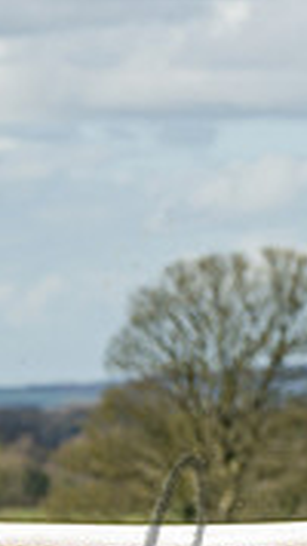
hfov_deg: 2.5
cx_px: 899
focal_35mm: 478
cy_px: 665
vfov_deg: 4.5
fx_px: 6924
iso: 400
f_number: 4
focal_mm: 98
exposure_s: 1/1600
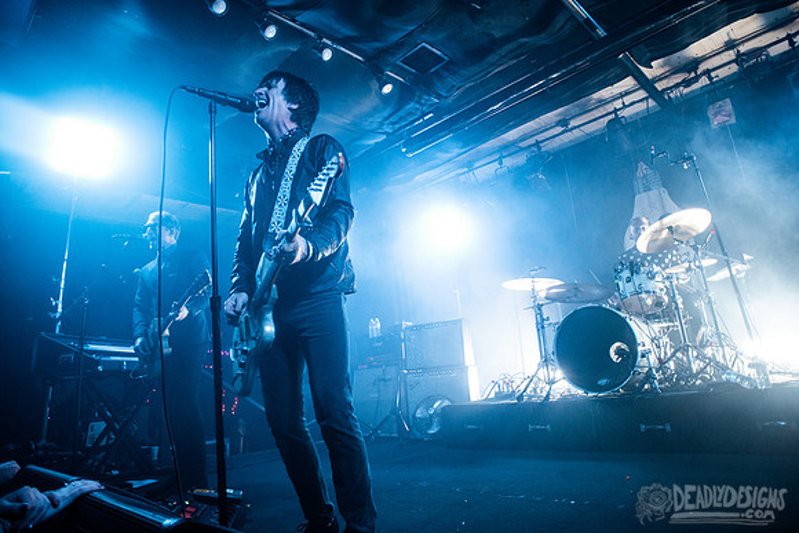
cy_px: 248
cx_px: 405
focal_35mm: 21
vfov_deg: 58.5
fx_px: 475
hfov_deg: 80.1
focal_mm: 20
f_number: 2.8
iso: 2000
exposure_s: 1/320
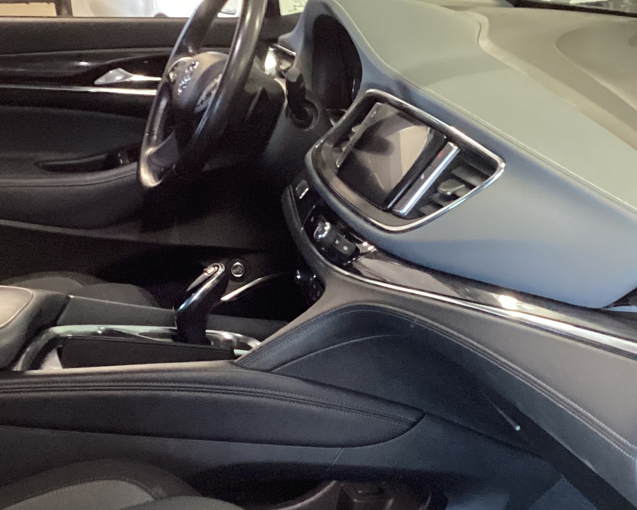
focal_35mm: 73
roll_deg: -0.1
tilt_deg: -22.3
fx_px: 1376
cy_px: 347
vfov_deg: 20.9
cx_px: 249
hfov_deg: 26.0
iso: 500
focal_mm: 3.3
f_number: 2.4
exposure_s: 1/30
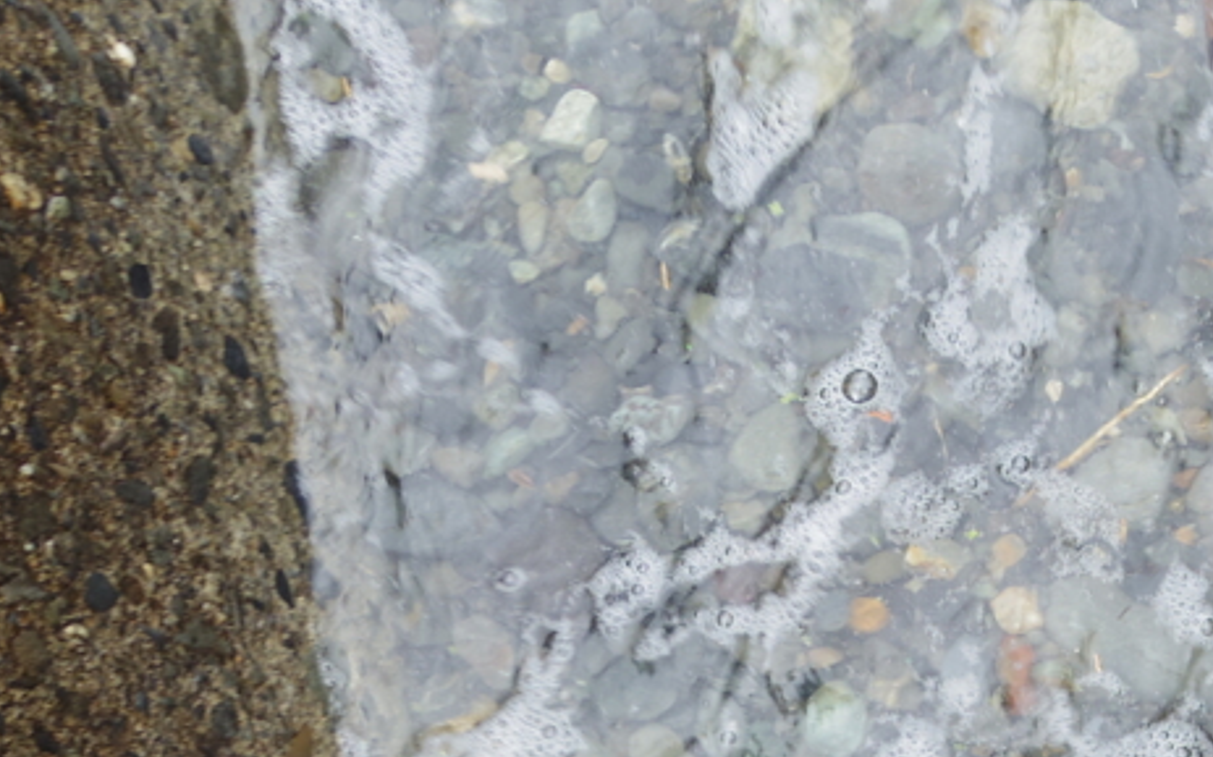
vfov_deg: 16.4
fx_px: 2478
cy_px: 985
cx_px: 1184
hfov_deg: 26.2
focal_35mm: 75
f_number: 2.8
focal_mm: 5.8
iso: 100
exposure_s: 1/100
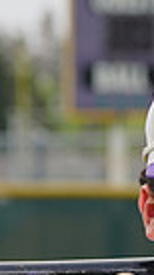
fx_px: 5968
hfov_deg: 1.5
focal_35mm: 817
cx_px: 166
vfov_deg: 2.6
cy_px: 348
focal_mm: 185
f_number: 9
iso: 200
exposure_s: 1/250
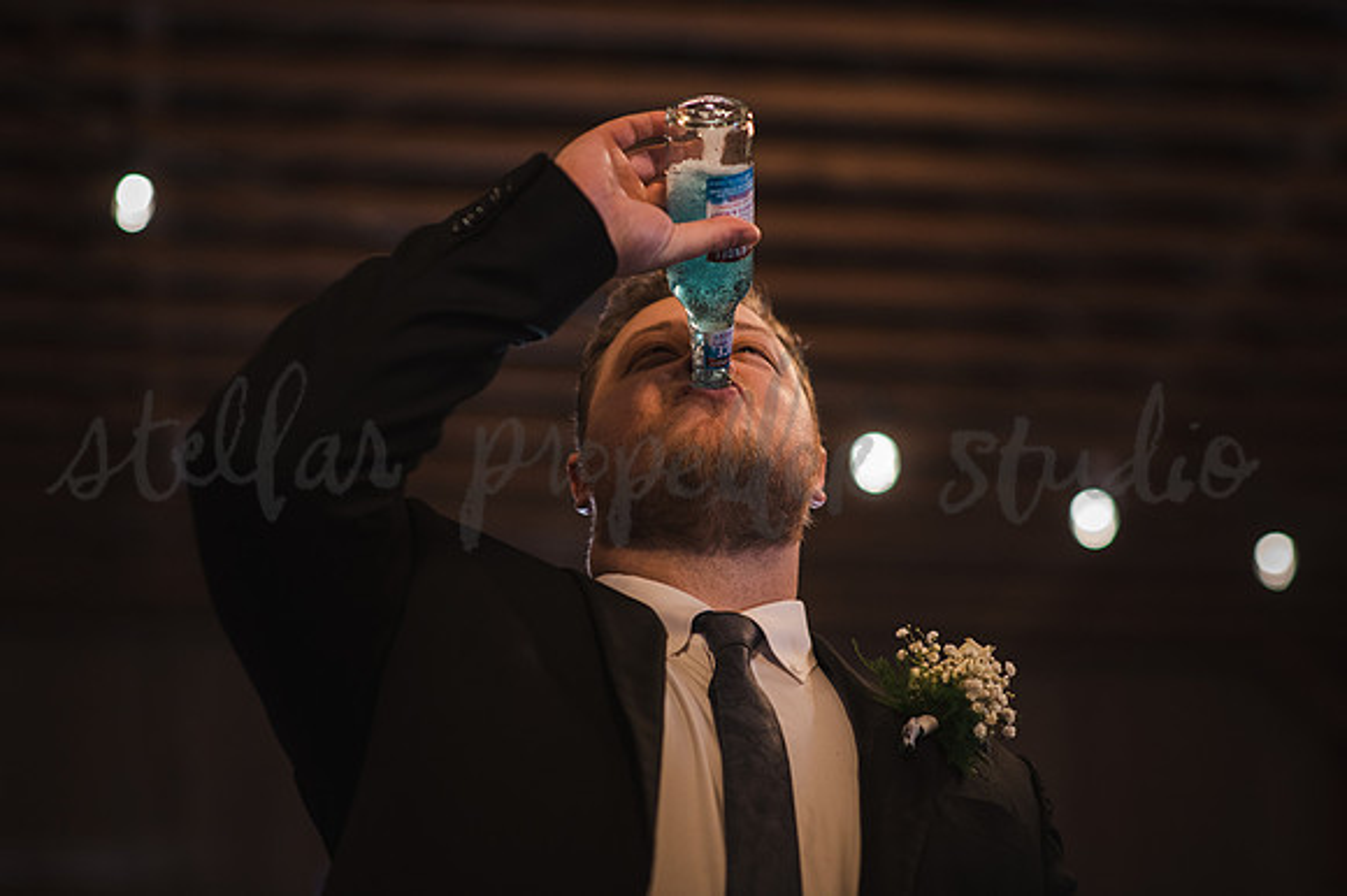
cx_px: 674
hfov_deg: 23.9
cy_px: 448
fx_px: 3178
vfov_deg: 16.1
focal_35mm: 85
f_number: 2
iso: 1600
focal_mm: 85
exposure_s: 1/200
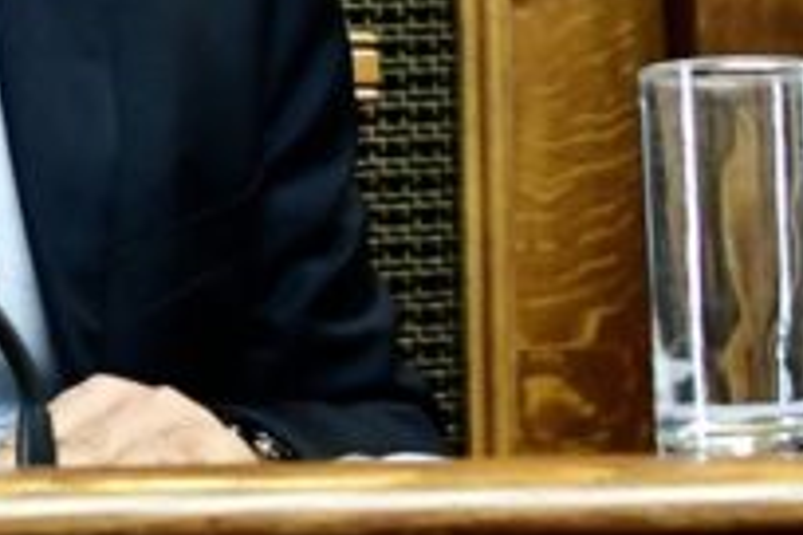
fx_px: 2625
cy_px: -75
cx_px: 59
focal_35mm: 118
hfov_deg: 17.1
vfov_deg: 11.5
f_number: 3.2
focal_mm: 23
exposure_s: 1/200
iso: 3200
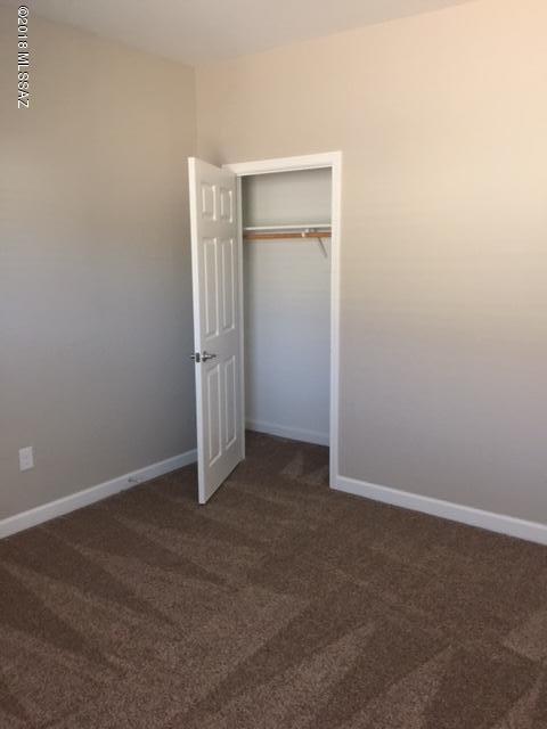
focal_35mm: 29
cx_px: 274
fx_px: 611
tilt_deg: -8.3
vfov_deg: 61.7
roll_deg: +0.8
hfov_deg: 48.2
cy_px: 364
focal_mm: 4.15
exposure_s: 1/15
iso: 125
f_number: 2.2
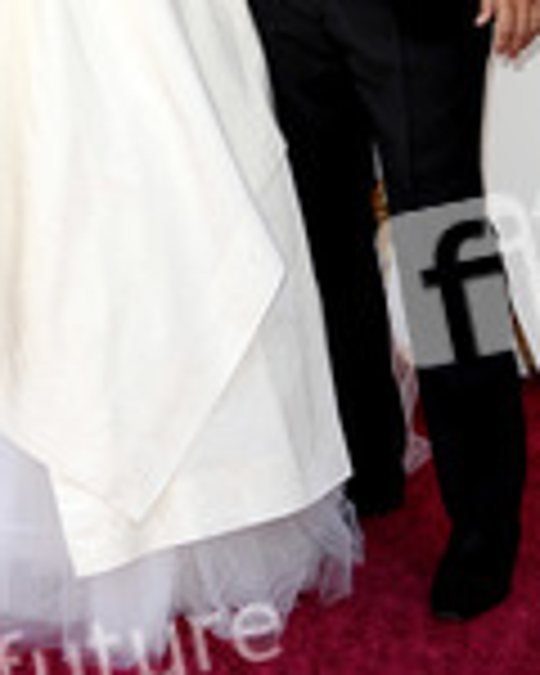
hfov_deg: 12.8
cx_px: 200
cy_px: 36
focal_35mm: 120
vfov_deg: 15.8
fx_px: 2397
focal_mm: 48
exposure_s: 1/250
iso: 1000
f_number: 8
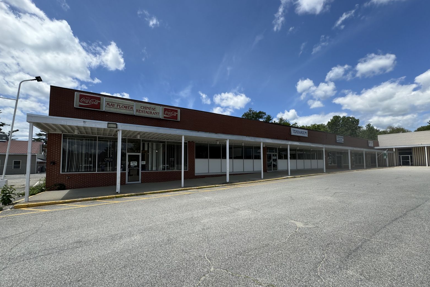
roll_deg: +0.1
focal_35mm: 15
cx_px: 211
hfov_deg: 100.4
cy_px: 152
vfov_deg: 77.2
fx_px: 179
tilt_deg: +3.1
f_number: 2.2
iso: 40
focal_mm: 2.22
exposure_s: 1/1637
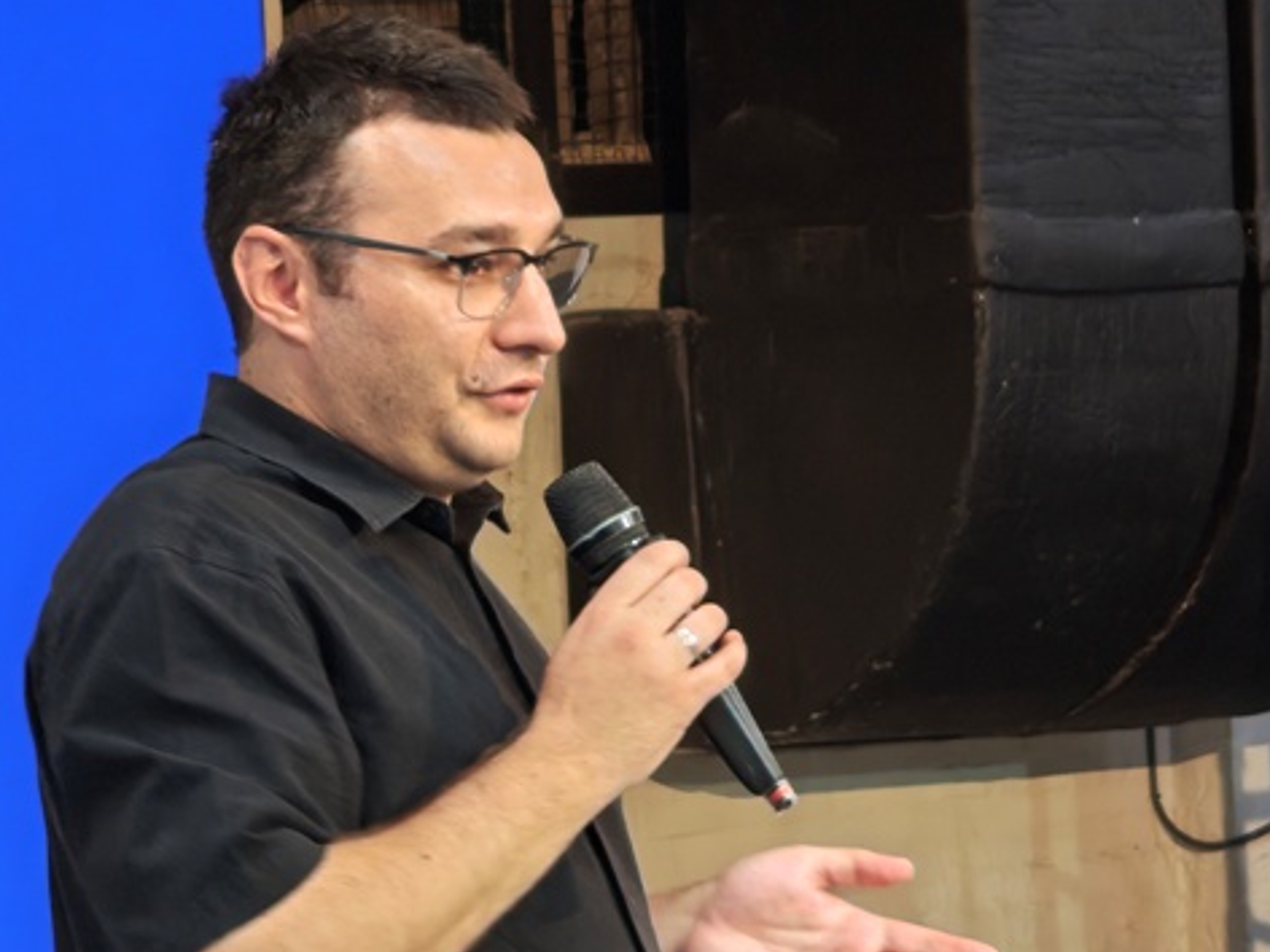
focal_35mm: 190
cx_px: 433
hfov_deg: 10.4
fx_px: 6971
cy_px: 420
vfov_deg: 7.8
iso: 600
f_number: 2.68
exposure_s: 1/25
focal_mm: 10.55
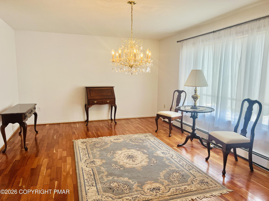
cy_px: 100
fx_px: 202
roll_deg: -0.7
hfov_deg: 67.3
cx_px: 134
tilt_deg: -7.9
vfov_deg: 53.1
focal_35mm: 26
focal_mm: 5.7
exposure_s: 1/120
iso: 125
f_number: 1.5
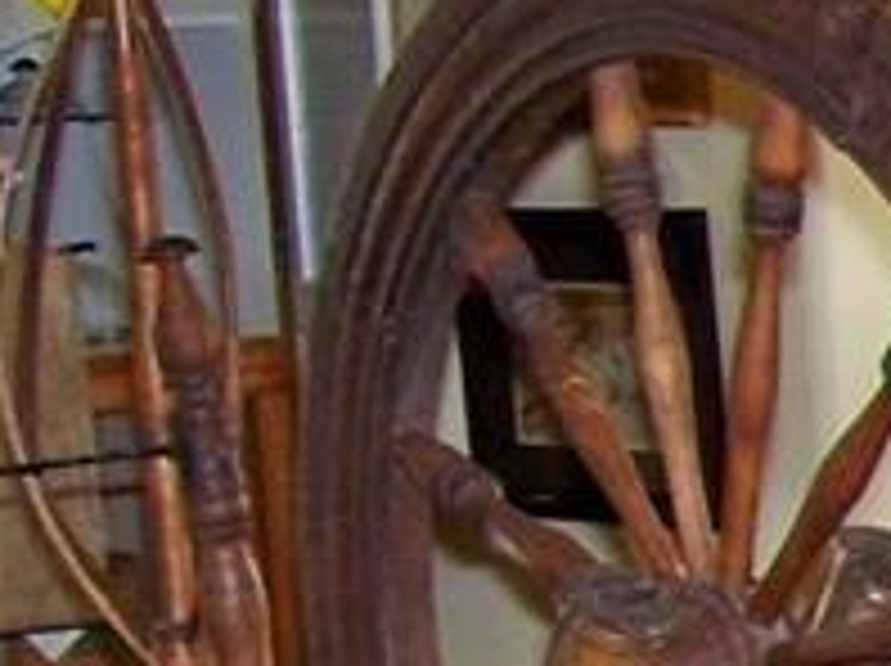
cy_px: 882
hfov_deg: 9.7
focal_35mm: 176
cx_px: 2290
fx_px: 4525
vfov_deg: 8.3
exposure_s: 1/60
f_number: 2.7
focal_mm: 5.6
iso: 80
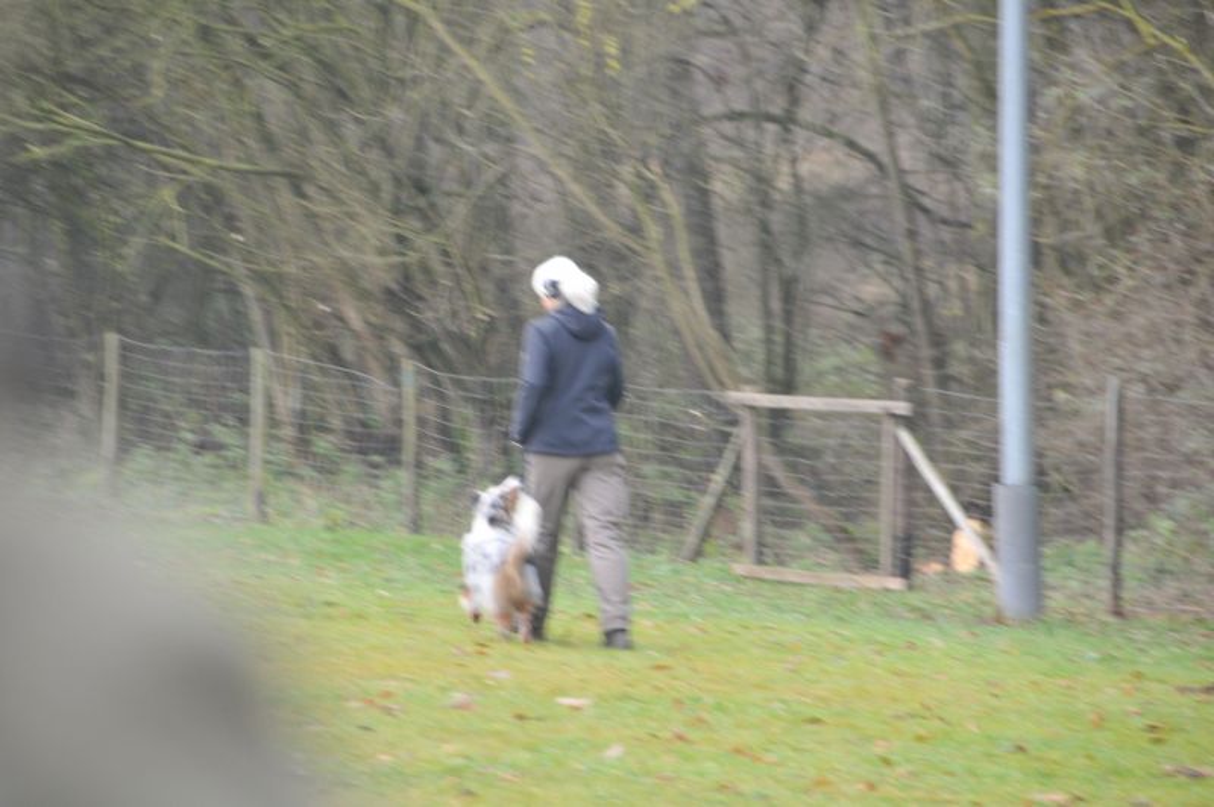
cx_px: 607
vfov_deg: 4.6
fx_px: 10108
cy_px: 404
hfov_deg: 6.9
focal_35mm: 300
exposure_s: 1/80
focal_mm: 200
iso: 400
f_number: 6.3
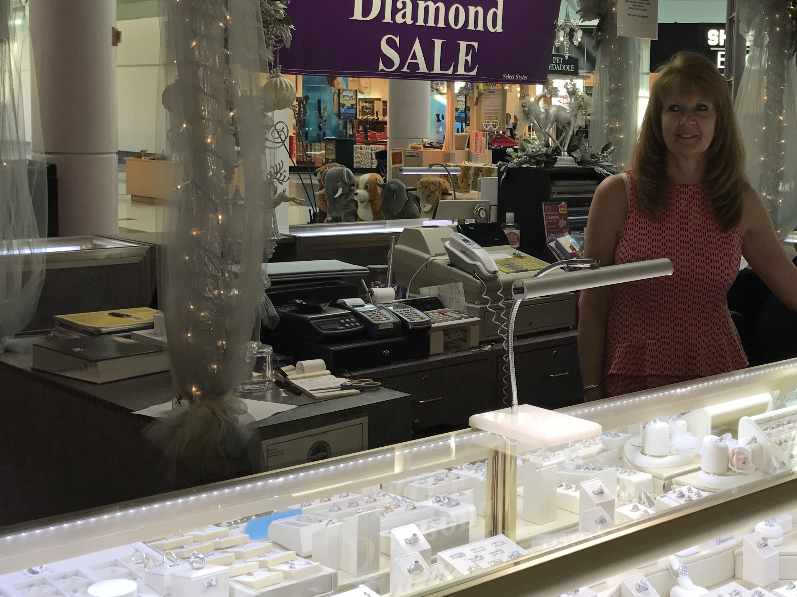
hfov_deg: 36.9
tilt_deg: -5.7
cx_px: 566
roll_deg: -0.9
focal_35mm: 51
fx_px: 1174
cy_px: 242
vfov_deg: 28.5
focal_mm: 3.99
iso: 20
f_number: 1.8
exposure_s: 1/80
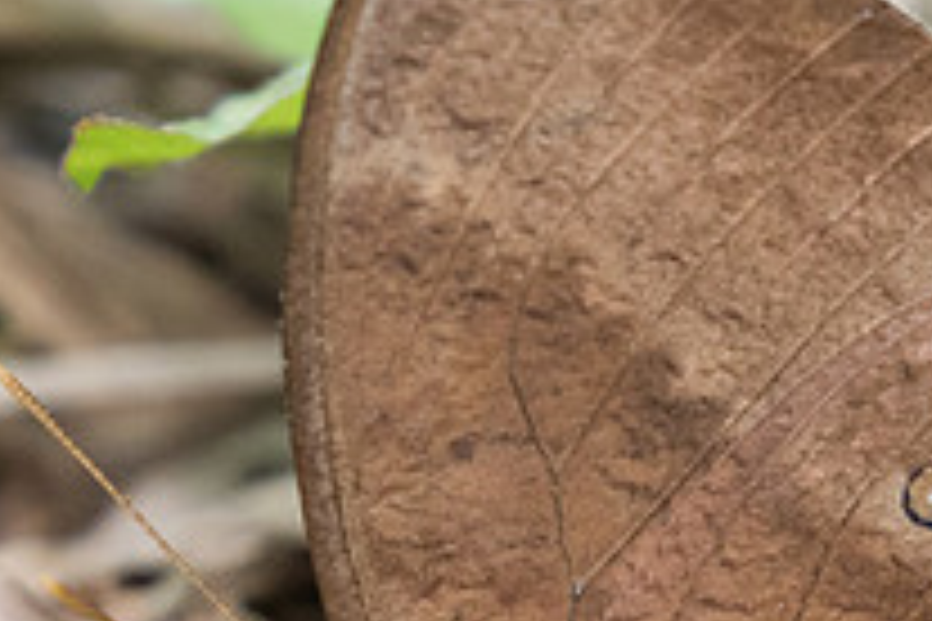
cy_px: 702
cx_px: 914
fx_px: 57883
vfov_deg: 0.6
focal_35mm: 2236
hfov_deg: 0.9
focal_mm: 400
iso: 1000
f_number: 6.3
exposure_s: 1/400
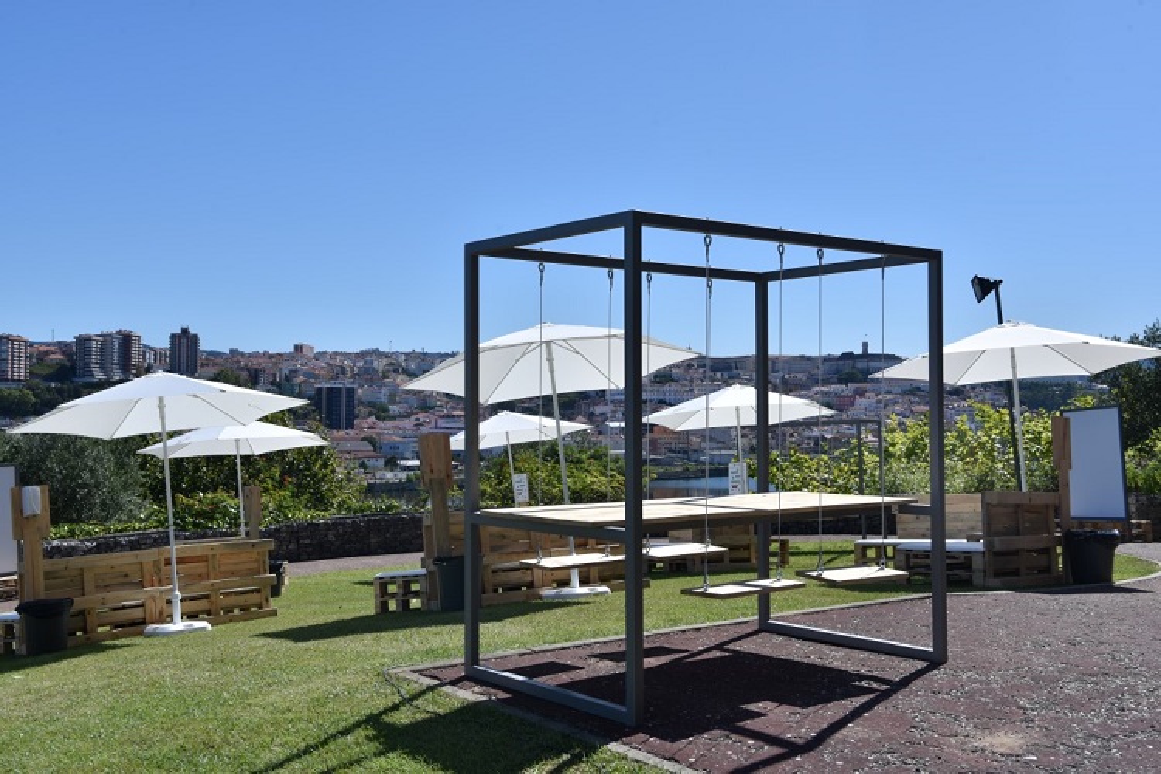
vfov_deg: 35.1
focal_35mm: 38
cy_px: 387
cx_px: 580
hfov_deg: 50.7
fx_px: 1225
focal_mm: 38
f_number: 11
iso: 100
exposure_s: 1/400
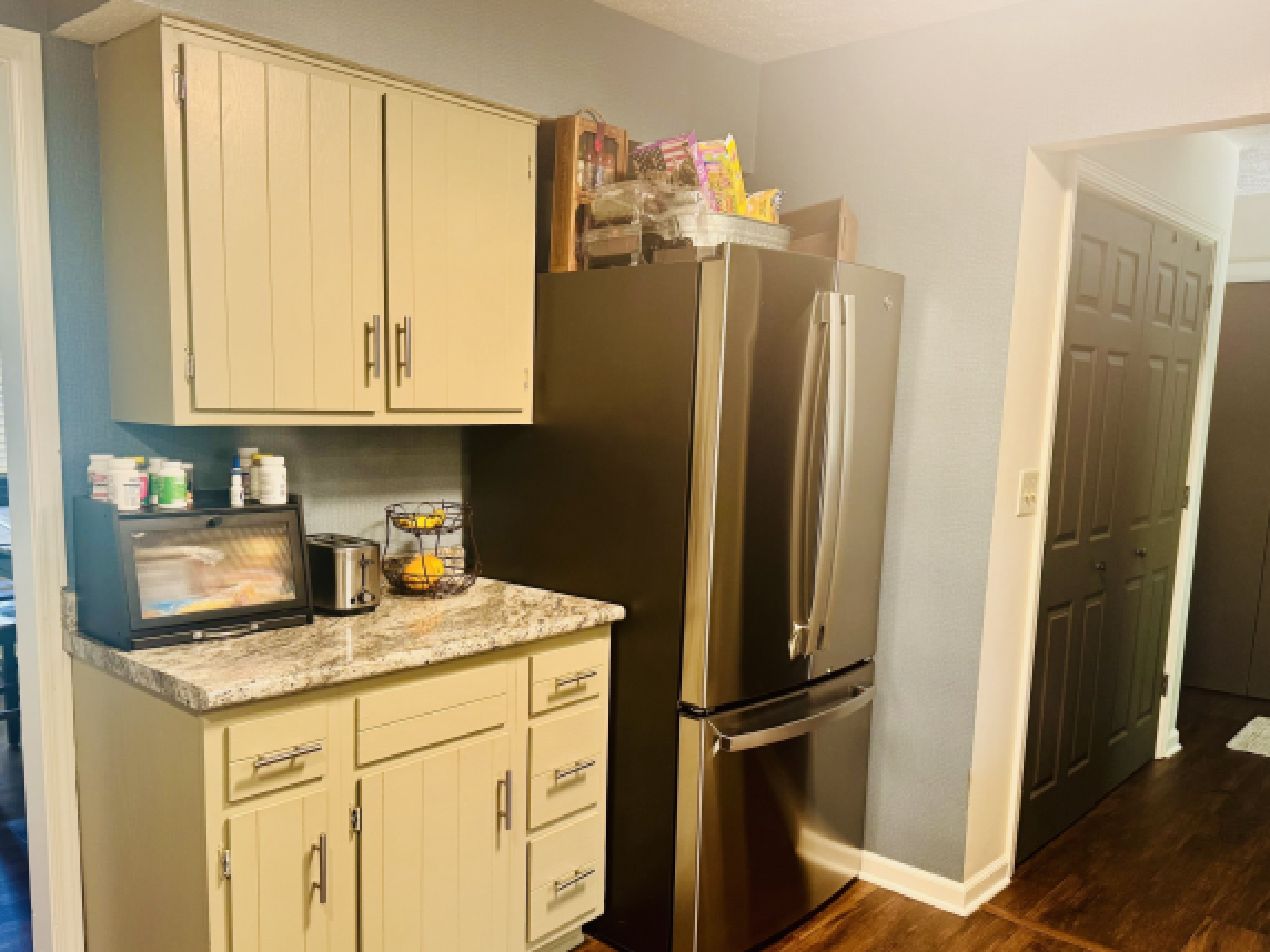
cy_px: 537
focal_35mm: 28
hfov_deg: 63.1
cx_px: 532
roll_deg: -1.6
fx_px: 1027
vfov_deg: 49.6
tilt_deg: -7.8
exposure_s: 1/60
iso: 200
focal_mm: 6.76
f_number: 1.78
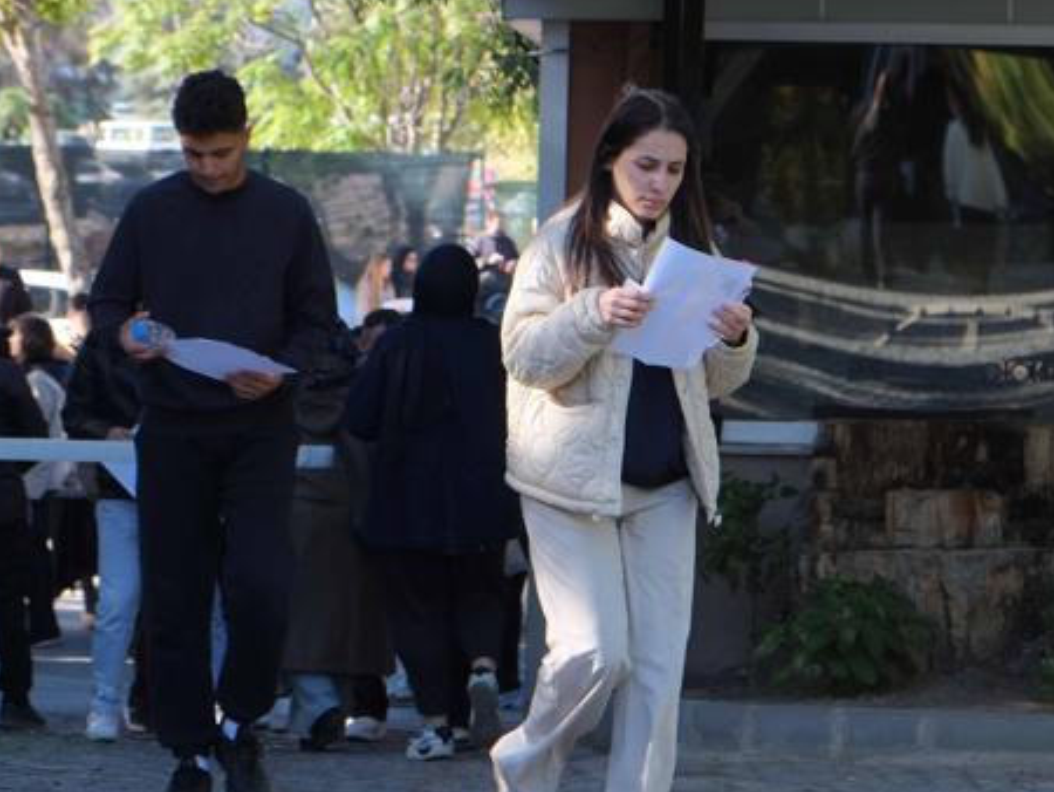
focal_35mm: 133
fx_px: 4052
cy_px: 373
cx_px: 590
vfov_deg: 11.2
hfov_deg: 14.8
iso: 400
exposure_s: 1/250
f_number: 4.5
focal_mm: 55
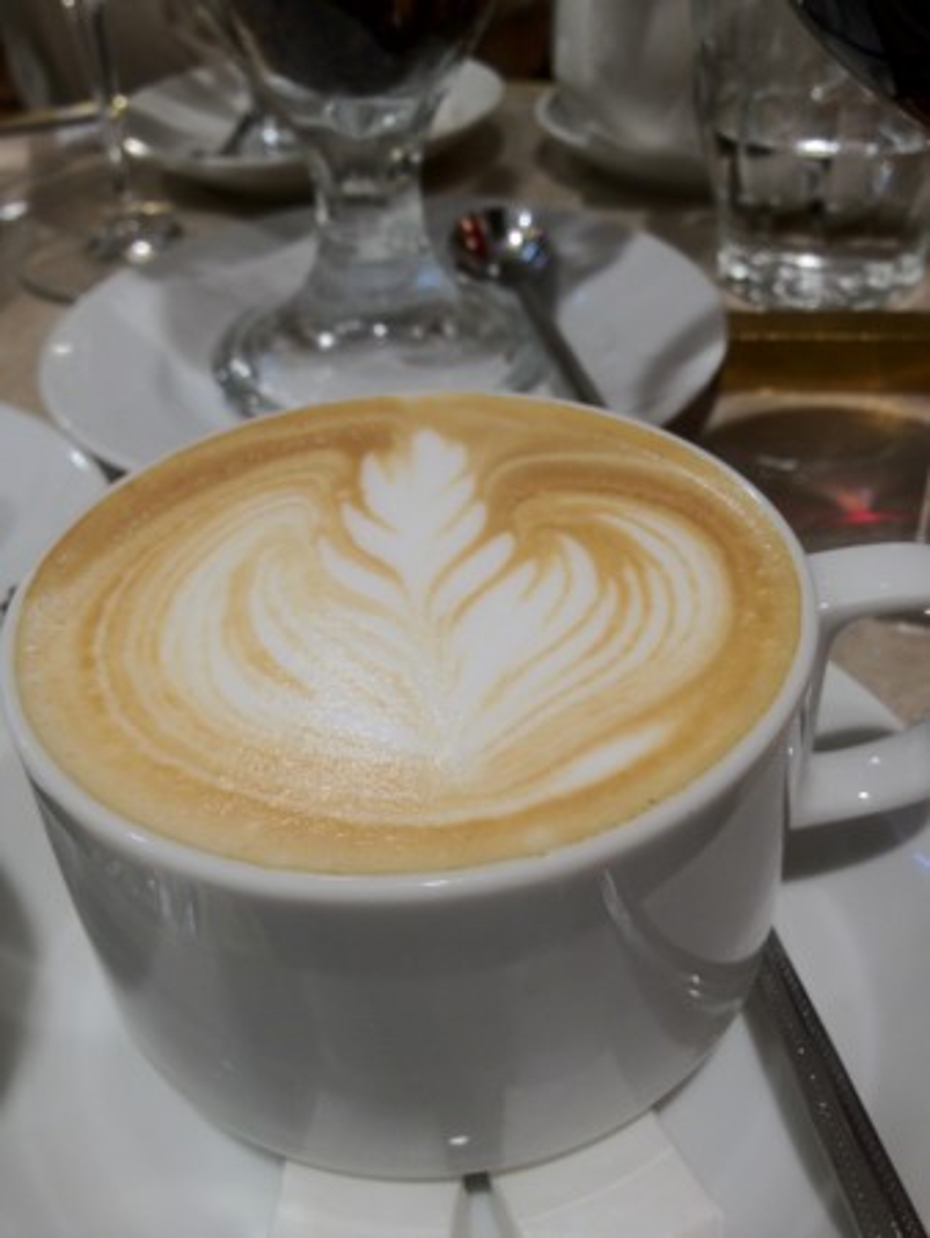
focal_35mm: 35
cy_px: 619
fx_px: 1253
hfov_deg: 40.7
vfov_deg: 52.6
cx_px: 465
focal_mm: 4.28
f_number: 2.4
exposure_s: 1/24
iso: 64
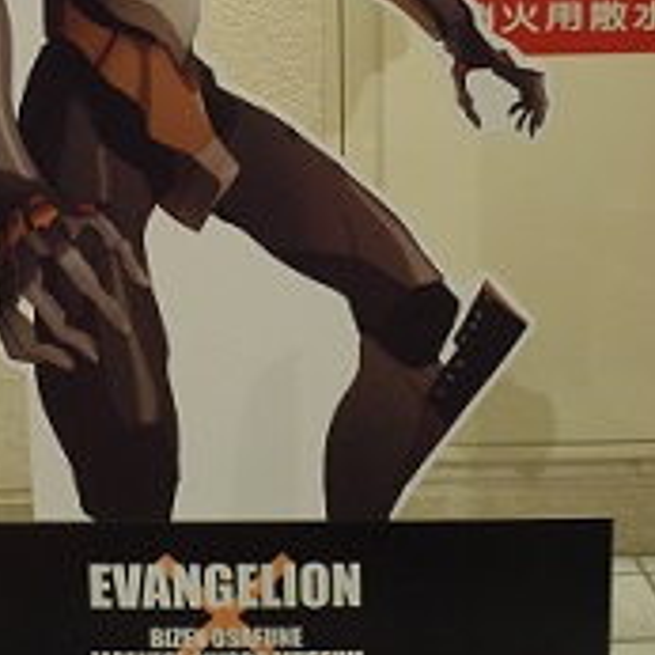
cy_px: 72
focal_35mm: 69
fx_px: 1477
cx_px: 220
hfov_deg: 24.9
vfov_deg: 24.3
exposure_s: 1/25
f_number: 4.3
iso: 400
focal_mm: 6.9
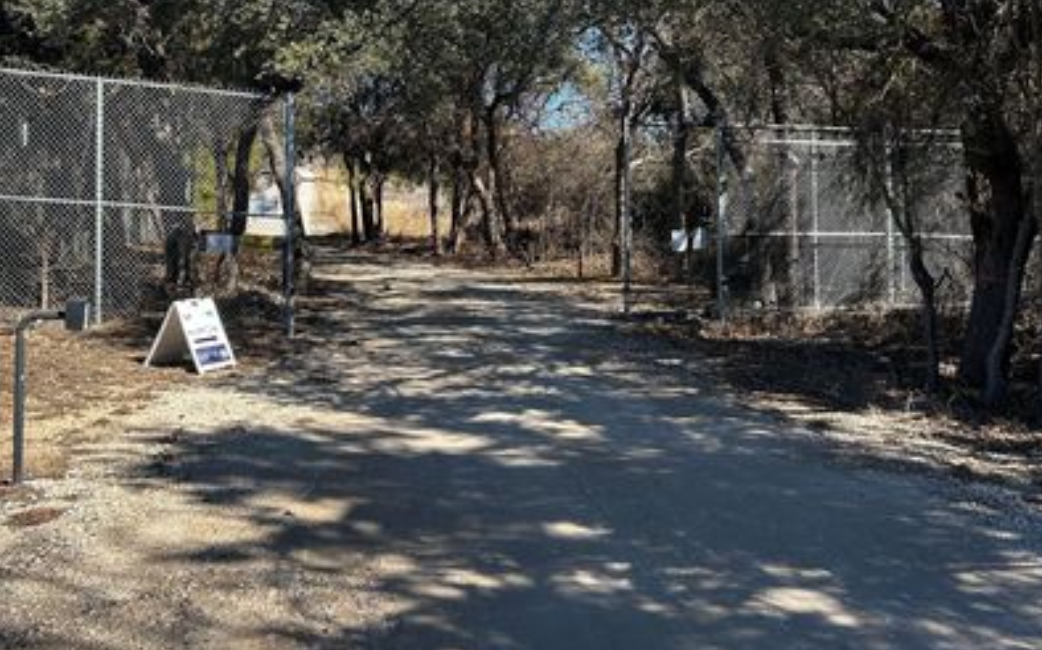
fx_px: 994
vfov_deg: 35.8
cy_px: 199
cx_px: 532
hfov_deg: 55.3
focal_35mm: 35
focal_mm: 5.7
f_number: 1.5
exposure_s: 1/1266
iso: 50
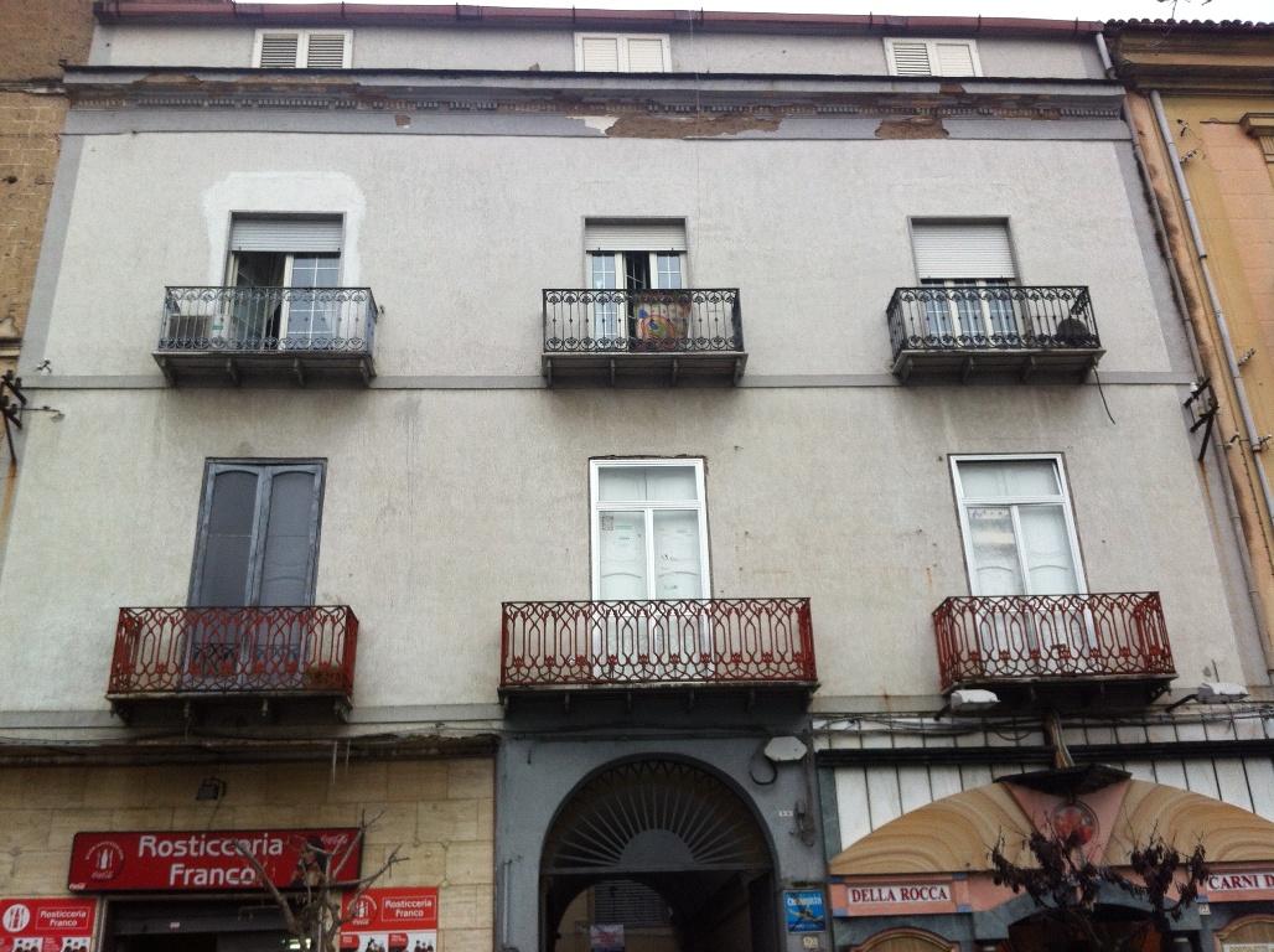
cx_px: 637
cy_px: 476
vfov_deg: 40.6
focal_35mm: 35
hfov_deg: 52.7
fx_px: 1286
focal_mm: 3.85
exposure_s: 1/296
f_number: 2.8
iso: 80
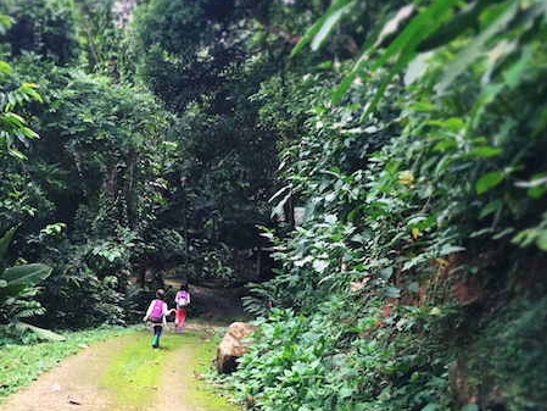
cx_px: 162
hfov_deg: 43.8
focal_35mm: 42
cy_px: 254
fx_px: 664
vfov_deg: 34.2
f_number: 2.2
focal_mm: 4.15
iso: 50
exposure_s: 1/30
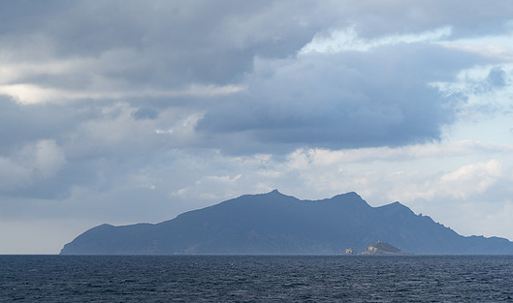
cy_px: 185
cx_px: 269
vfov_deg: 6.1
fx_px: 2838
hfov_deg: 10.3
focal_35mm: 206
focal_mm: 178
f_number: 6.3
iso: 100
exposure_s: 1/160
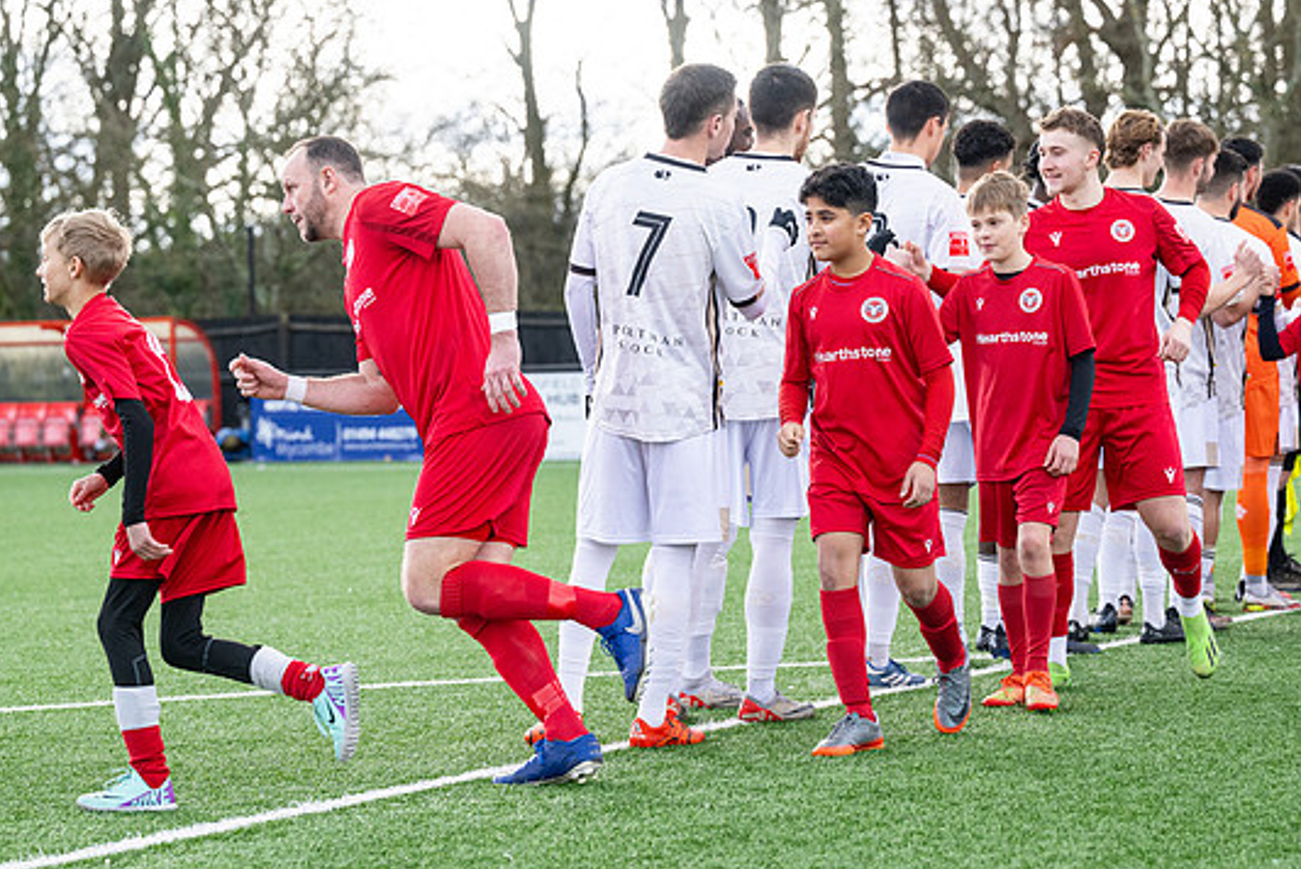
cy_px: 437
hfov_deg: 19.6
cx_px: 713
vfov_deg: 13.2
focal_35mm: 104
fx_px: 3760
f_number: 4
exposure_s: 1/1600
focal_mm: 89
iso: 800
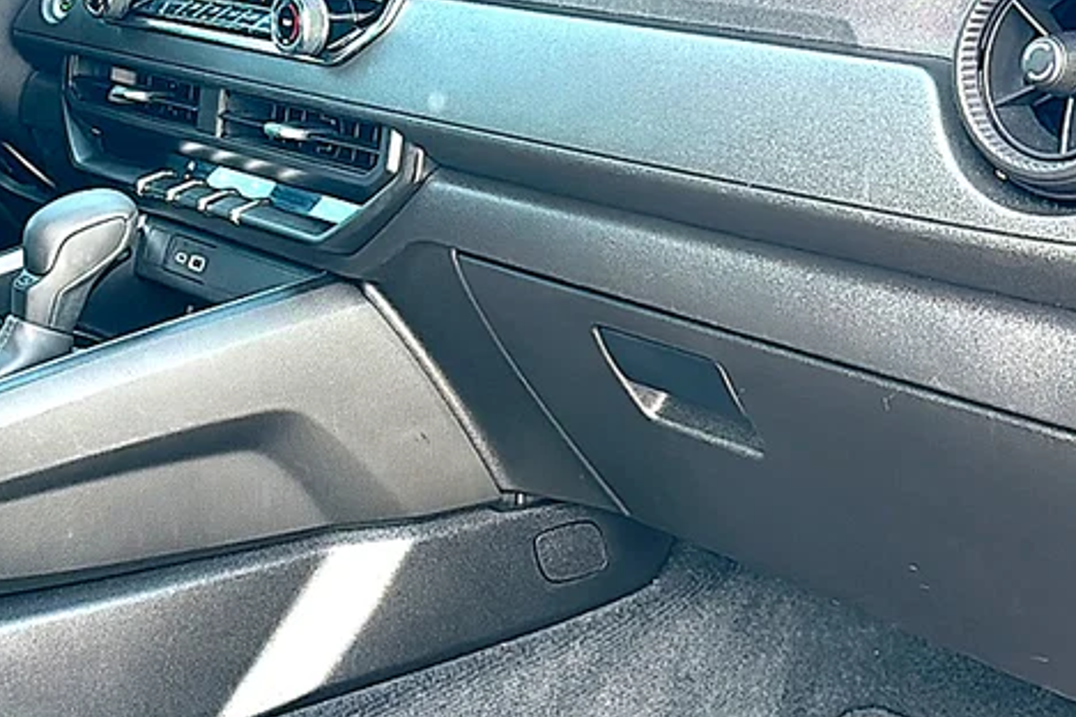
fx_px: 1674
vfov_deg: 24.1
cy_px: 226
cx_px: 382
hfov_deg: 35.4
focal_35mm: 56
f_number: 1.78
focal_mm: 6.86
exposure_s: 1/135
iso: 125
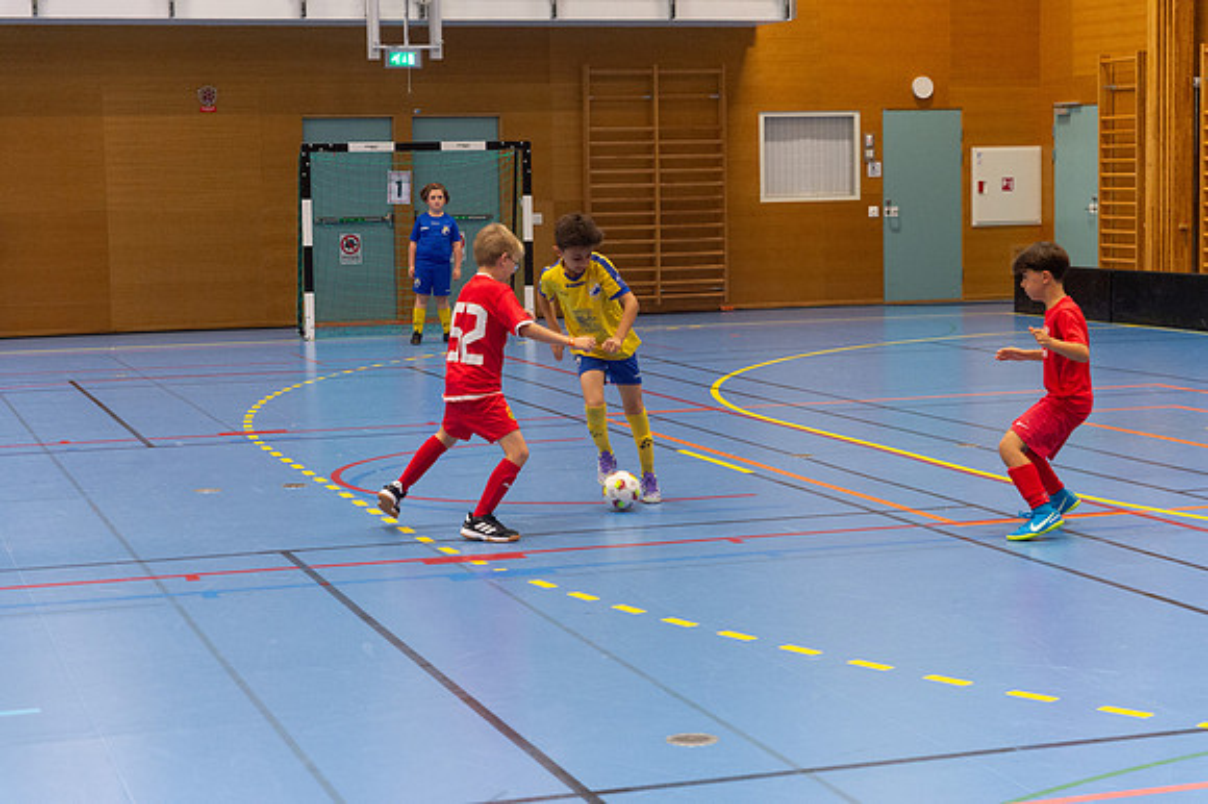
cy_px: 402
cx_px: 604
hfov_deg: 28.9
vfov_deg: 19.4
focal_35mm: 70
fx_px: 2347
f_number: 3.5
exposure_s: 1/400
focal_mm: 70
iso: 4000
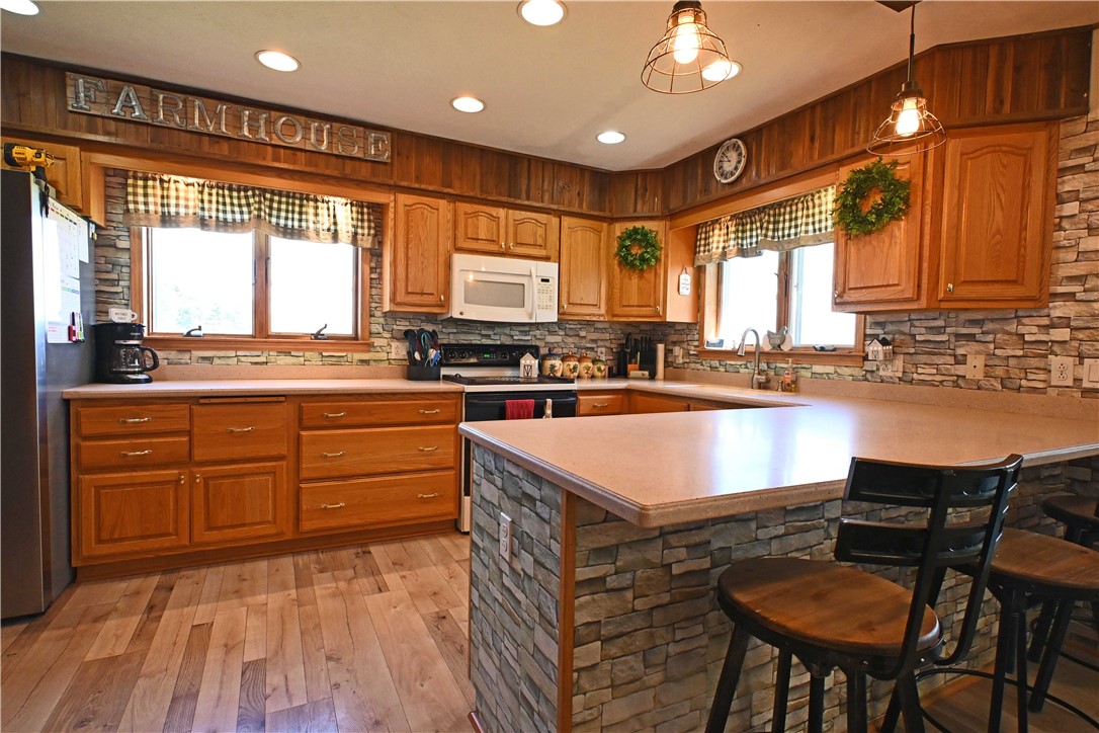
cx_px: 550
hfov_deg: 90.0
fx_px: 549
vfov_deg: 67.4
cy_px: 366
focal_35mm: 18
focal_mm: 12
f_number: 5.6
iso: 1600
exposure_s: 1/125
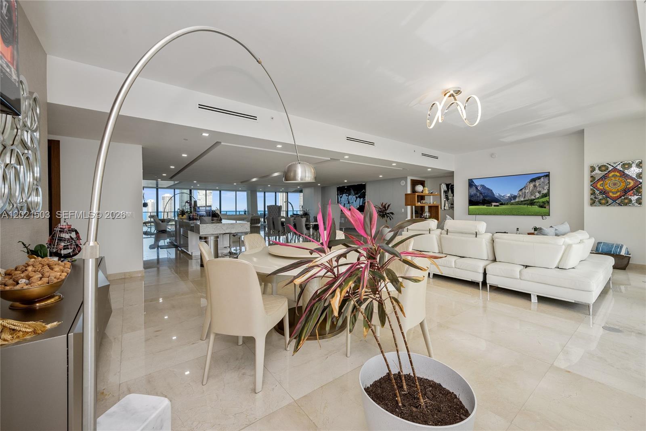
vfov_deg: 81.2
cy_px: 216
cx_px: 323
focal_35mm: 14
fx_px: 251
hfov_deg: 104.3
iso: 160
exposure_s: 1/60
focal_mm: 14
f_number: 8
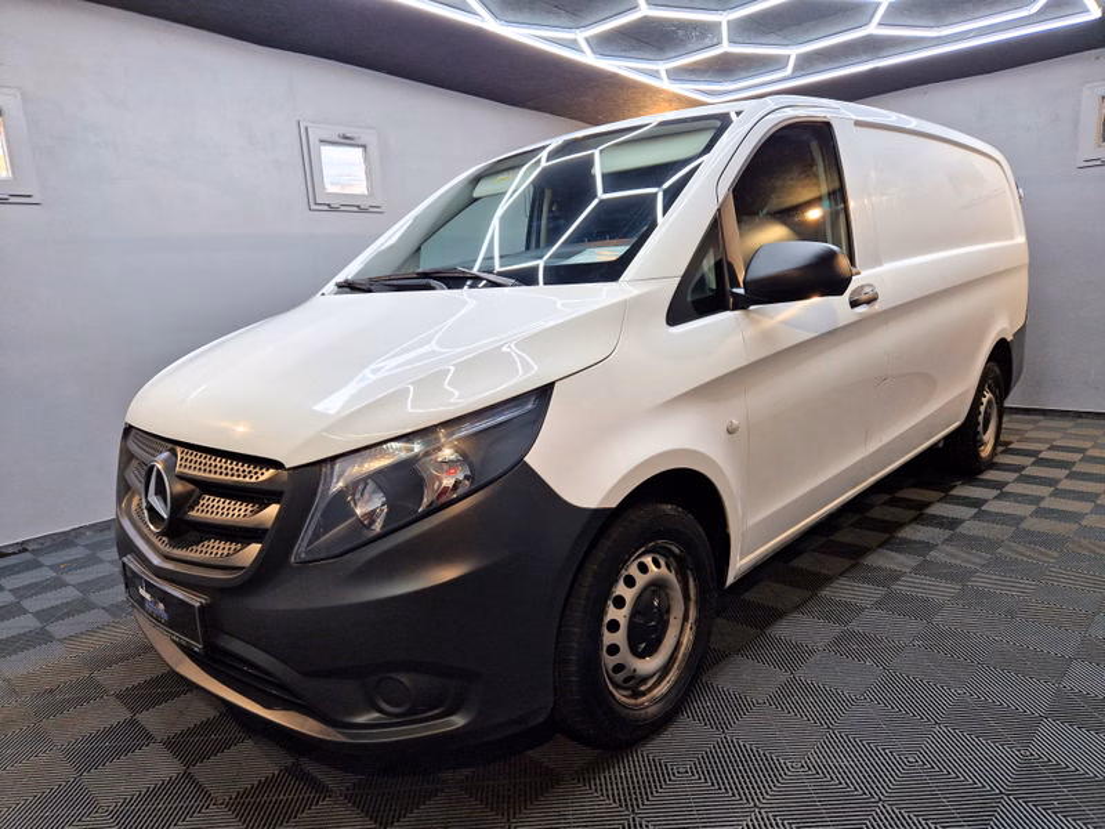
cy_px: 414
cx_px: 552
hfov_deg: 73.9
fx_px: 734
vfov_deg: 58.9
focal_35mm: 23
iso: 80
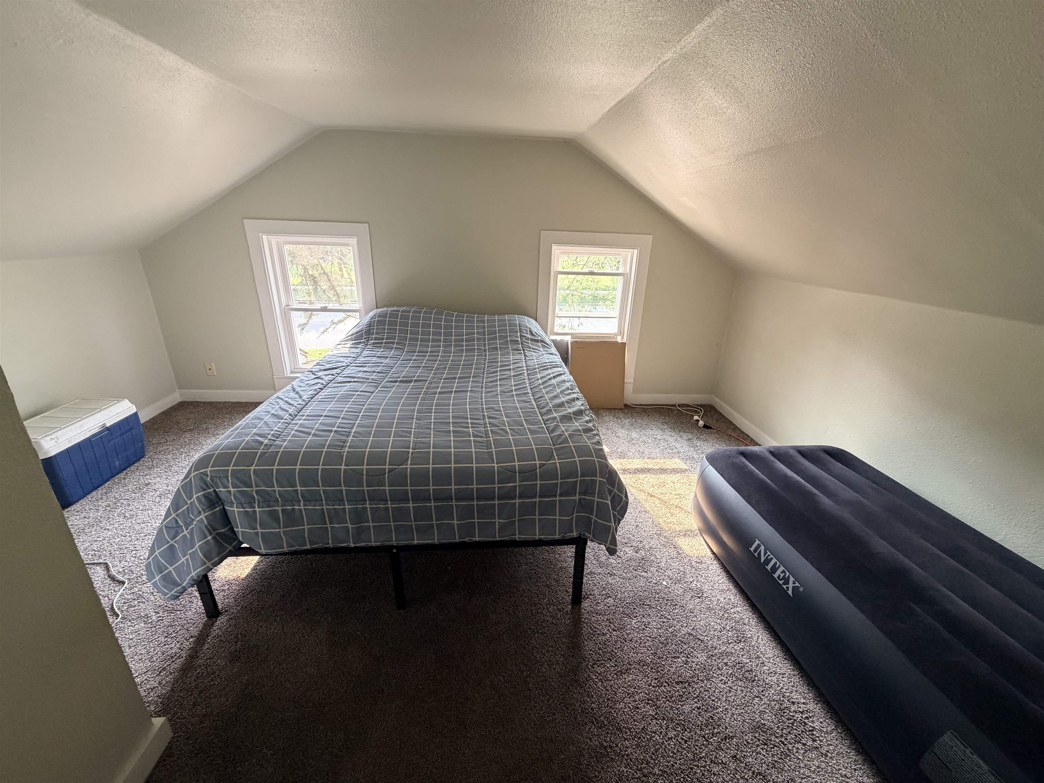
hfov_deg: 102.1
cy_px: 392
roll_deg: -1.6
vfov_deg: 85.7
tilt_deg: -20.3
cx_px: 522
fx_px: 422
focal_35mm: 14
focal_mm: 2.22
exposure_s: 1/84
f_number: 2.2
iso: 320
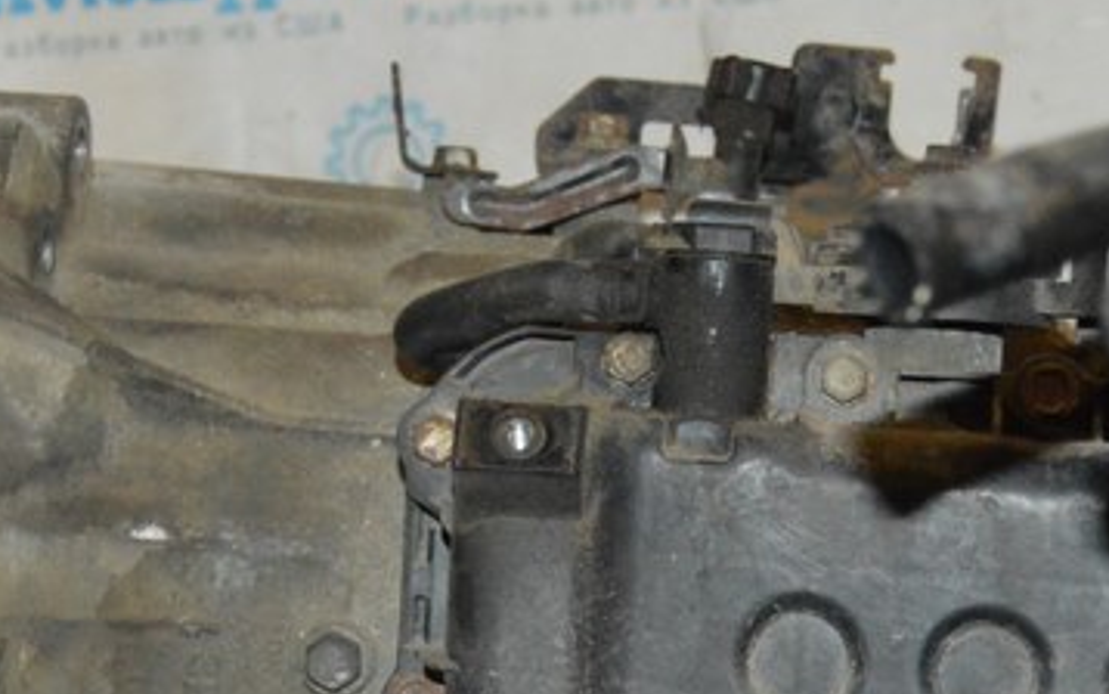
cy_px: 733
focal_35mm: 131
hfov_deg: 15.9
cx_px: 778
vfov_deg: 9.9
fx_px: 3961
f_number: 4.2
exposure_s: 1/60
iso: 3200
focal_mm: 30
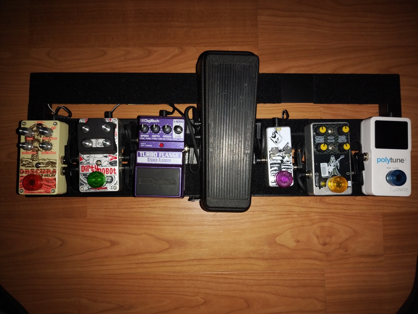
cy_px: 157
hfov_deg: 67.3
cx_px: 209
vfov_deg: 53.1
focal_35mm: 26
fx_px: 314
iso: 374
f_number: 1.8
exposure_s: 1/33.3
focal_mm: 4.75
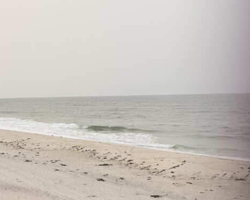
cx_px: 65
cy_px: 102
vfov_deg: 29.7
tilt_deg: -0.9
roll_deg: +1.1
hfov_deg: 35.9
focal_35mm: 51
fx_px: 377
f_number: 1.78
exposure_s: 1/185
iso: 64
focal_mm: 6.76
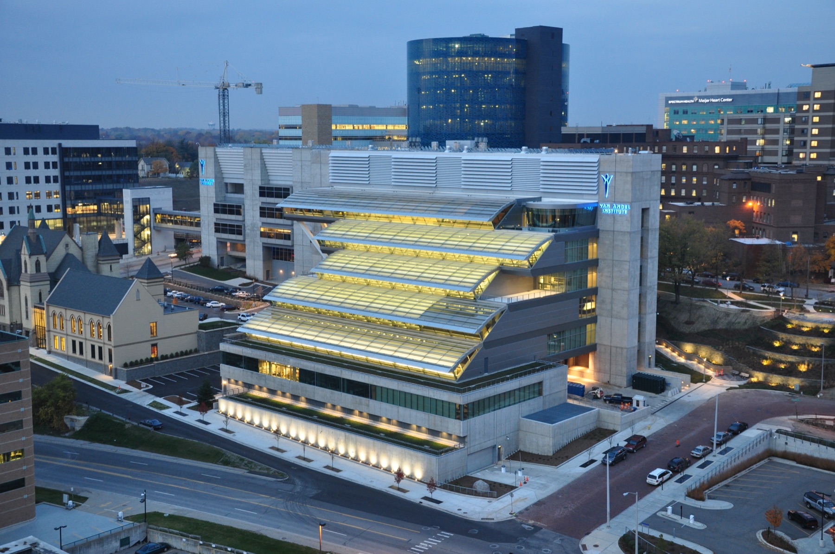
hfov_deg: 43.7
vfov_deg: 29.8
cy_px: 277
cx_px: 418
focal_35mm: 45
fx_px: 1042
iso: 800
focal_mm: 30
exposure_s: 1/8
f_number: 5.6
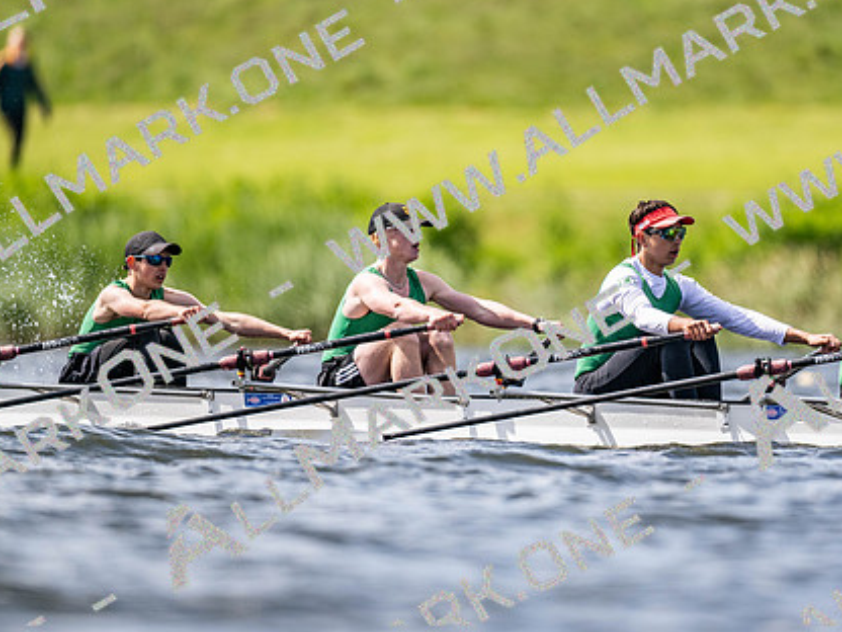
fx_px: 19581
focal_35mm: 805
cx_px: 575
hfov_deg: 2.5
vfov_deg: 1.8
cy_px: 280
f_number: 4
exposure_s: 1/2500
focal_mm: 600
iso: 280
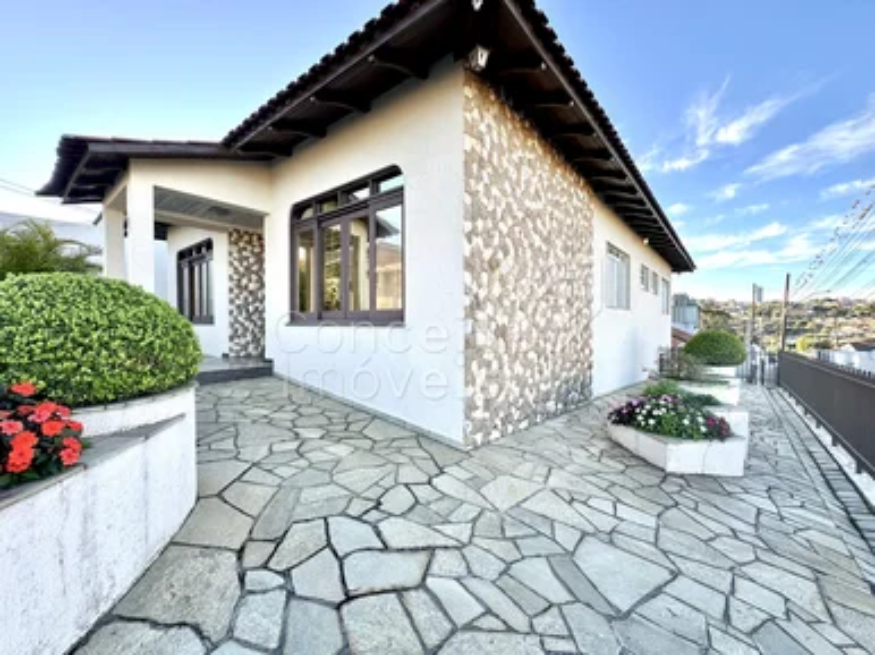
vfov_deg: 85.6
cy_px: 328
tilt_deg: -0.3
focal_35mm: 14
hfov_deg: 102.1
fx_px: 354
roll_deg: +0.6
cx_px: 438
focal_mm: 2.22
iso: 40
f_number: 2.2
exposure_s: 1/247
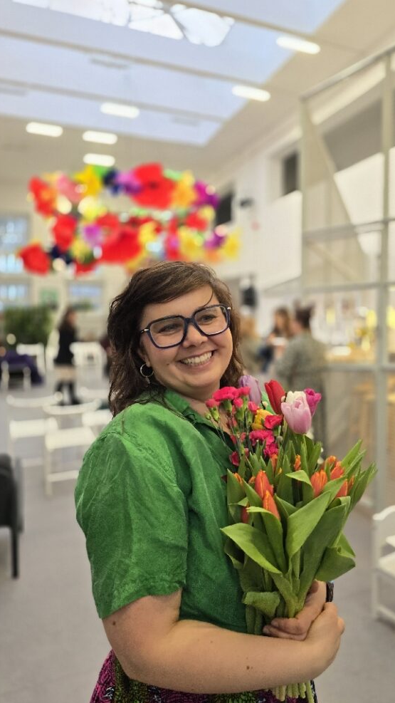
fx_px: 484
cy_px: 341
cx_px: 266
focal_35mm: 26
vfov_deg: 71.9
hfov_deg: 43.7
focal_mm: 6.3
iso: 200
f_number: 1.7
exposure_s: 1/100
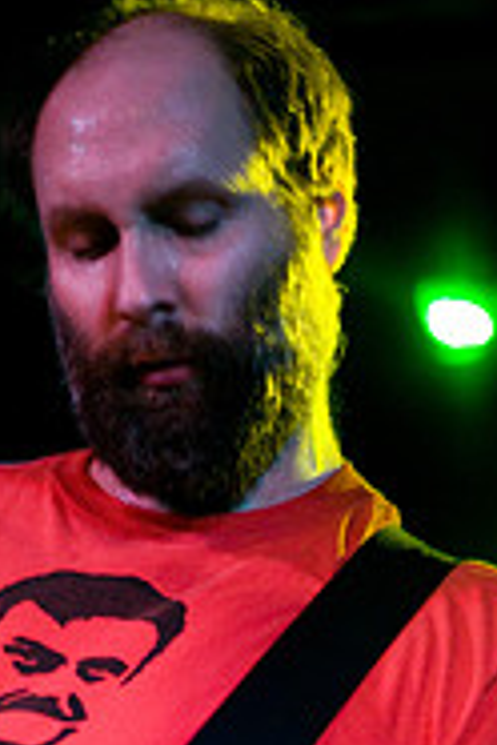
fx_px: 3748
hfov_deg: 7.6
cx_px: 162
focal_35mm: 181
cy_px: 801
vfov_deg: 11.2
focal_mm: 50
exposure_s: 1/50
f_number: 1.8
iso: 1000
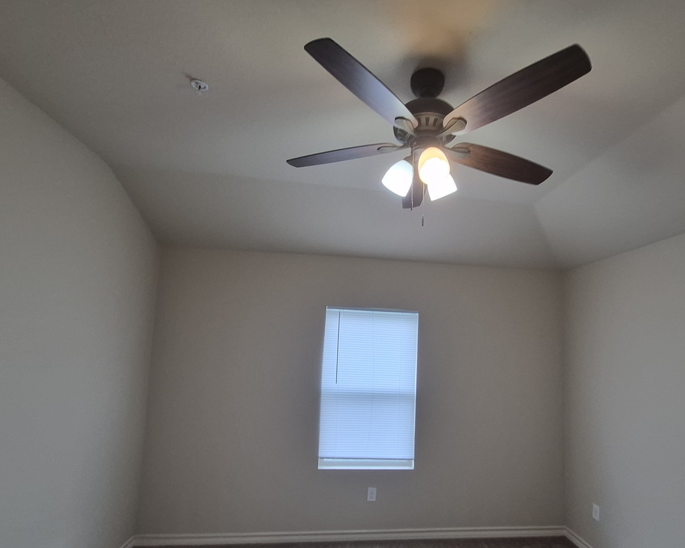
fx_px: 345
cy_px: 315
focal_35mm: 17
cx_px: 391
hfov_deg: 89.1
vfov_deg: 76.5
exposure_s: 1/60
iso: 160
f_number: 2.2
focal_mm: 1.74
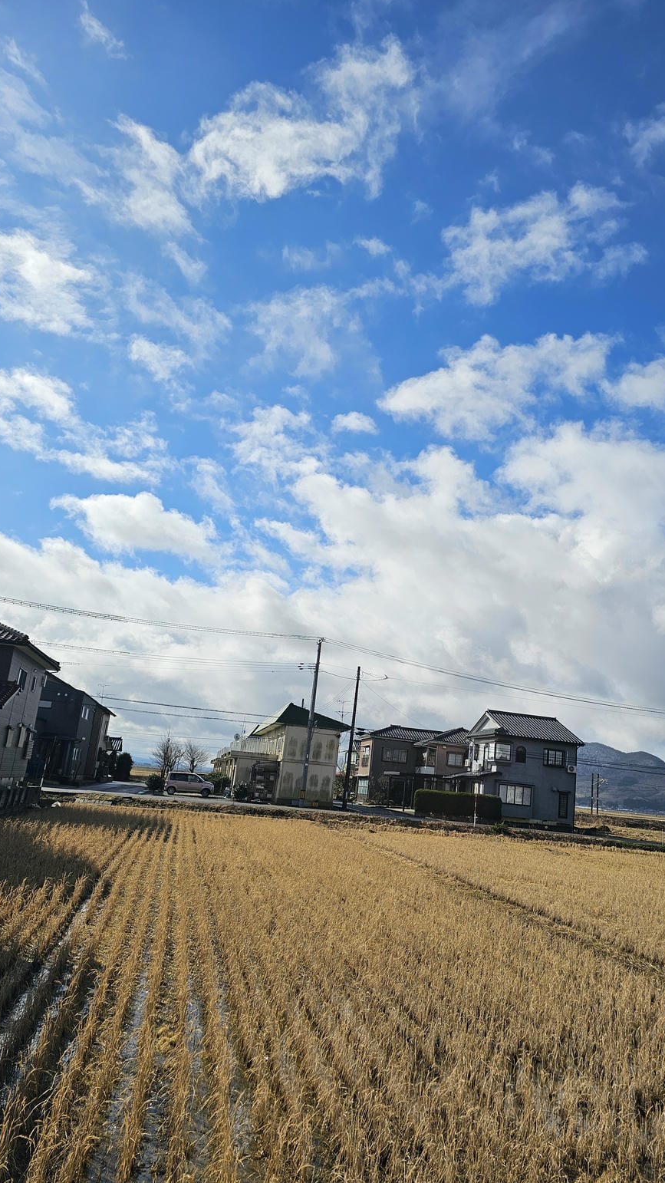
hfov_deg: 44.2
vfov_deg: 71.9
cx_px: 387
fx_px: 815
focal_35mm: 26
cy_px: 607
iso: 10
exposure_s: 1/2198
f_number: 1.7
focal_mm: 6.3
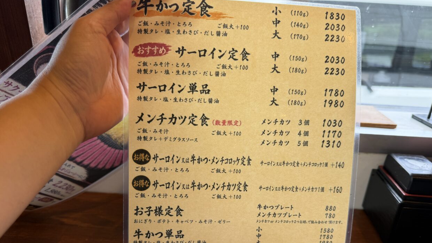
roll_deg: -2.3
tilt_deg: -27.2
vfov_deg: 42.3
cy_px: 163
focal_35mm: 27
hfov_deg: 69.9
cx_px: 217
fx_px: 309
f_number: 1.78
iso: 64
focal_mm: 6.76
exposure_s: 1/121
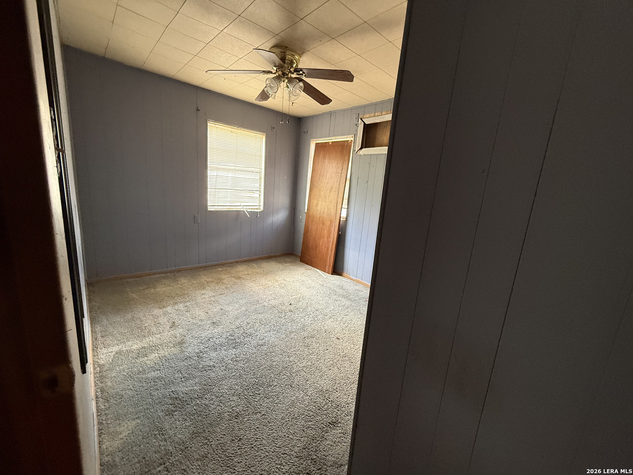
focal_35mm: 14
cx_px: 316
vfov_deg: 85.7
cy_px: 238
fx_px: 256
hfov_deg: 102.1
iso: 320
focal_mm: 2.22
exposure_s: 1/62
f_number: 2.2
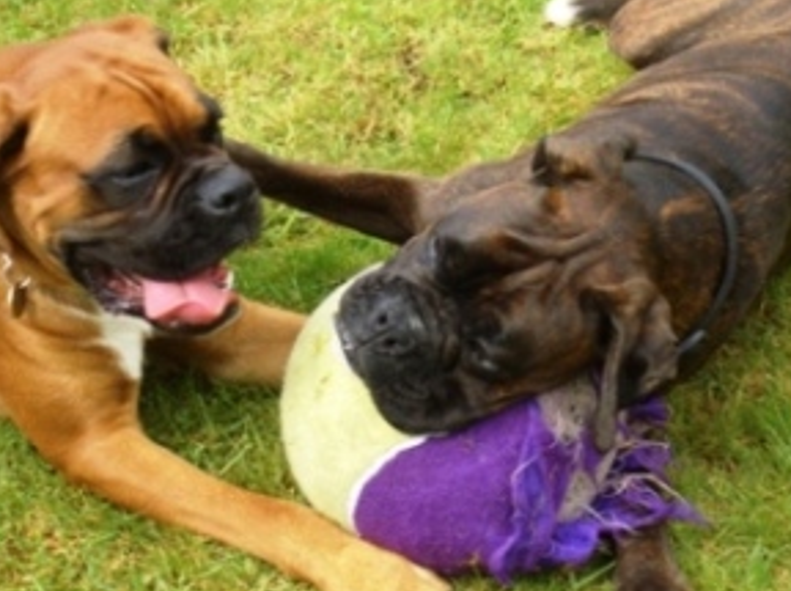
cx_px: 400
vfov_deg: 11.5
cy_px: 341
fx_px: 2920
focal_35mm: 128
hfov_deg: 15.4
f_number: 4.8
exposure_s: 1/125
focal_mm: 17.4
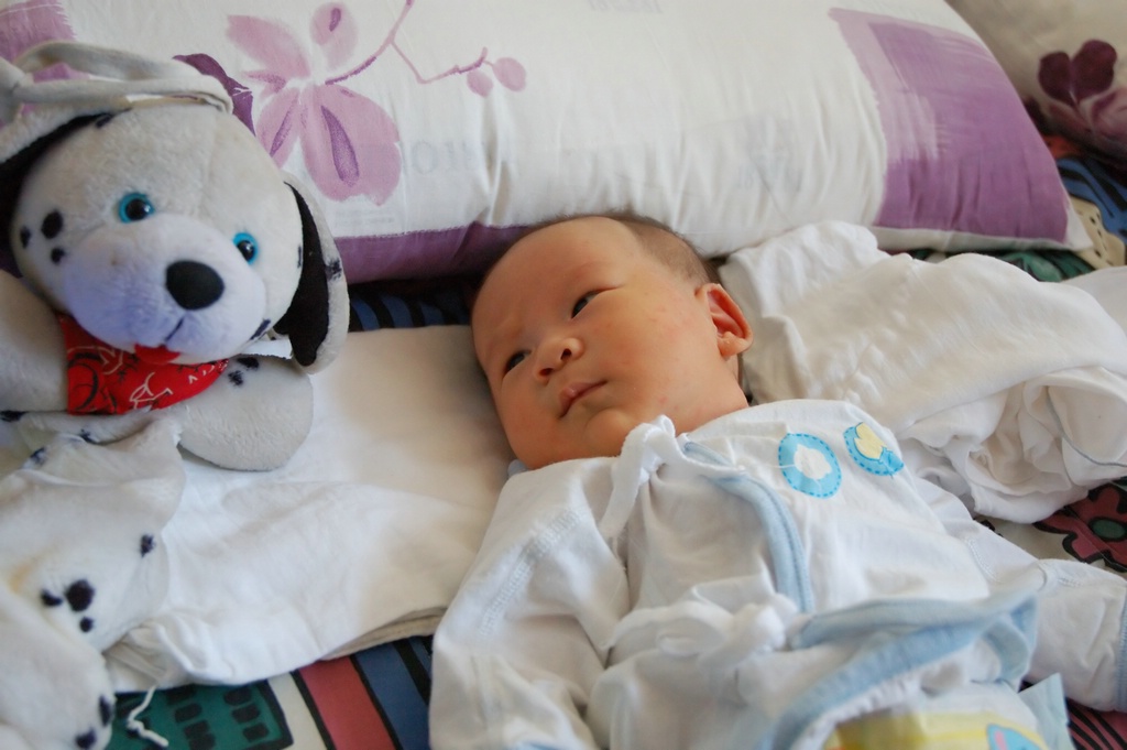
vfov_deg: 30.8
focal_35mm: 44
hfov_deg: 45.0
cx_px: 564
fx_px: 1361
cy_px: 375
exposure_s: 1/25
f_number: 4
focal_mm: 29
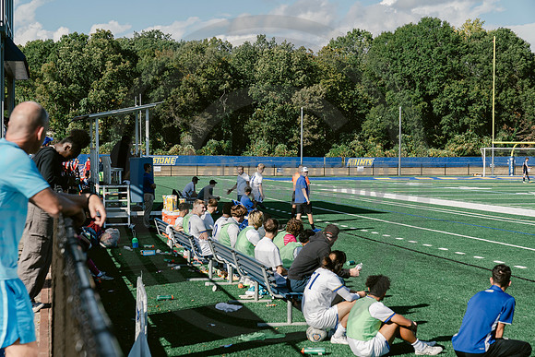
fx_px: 1040
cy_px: 178
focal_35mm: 70
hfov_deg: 28.8
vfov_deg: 19.5
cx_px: 268
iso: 640
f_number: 5.6
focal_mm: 70
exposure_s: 1/2500
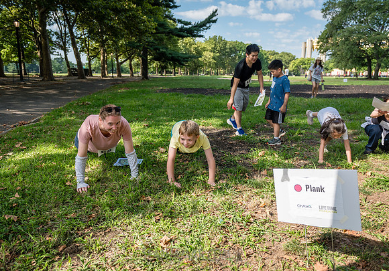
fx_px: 322
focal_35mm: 29
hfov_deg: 62.1
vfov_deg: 45.7
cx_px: 215
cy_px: 140
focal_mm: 26
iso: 200
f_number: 3.2
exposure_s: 1/1600
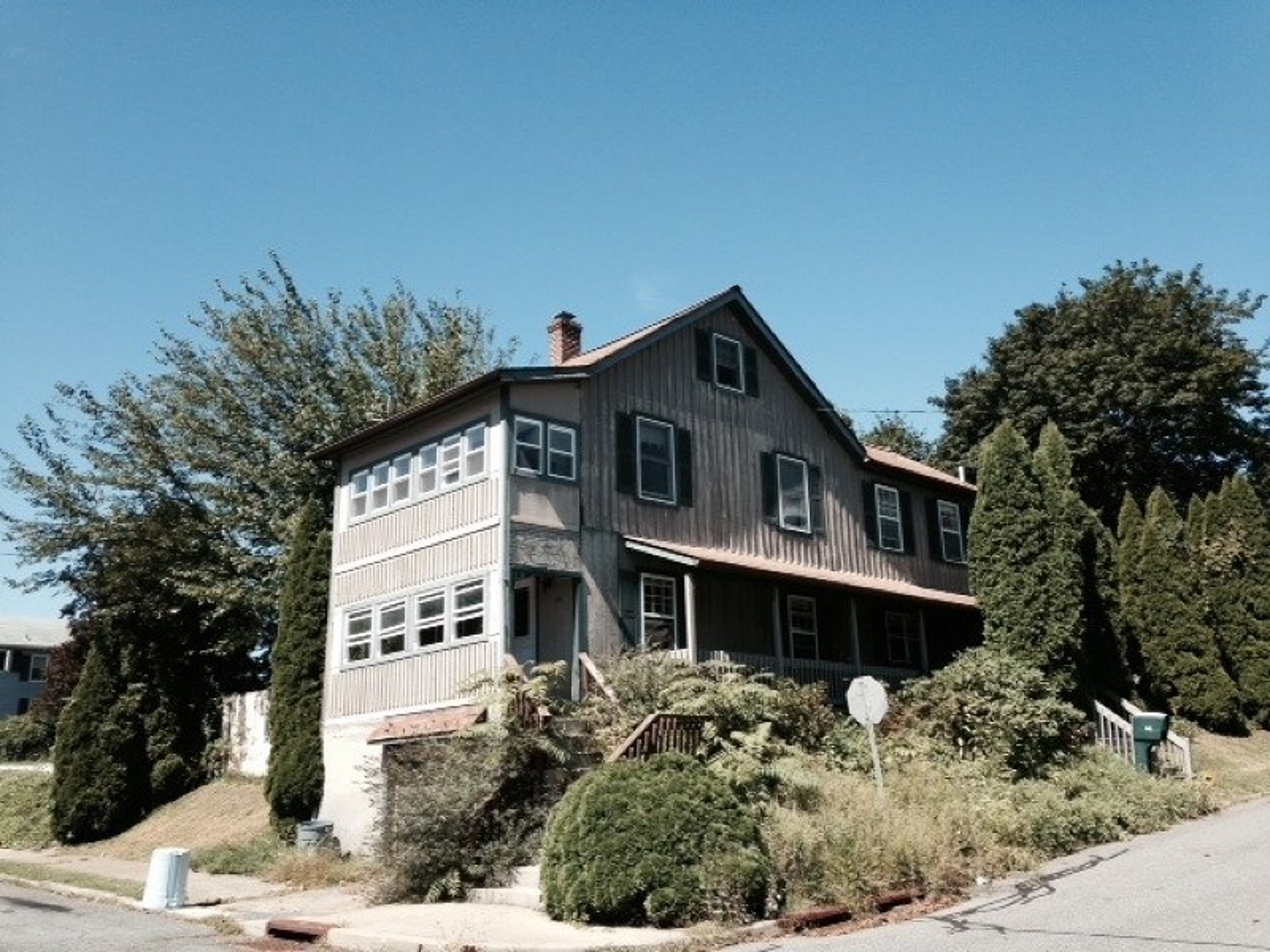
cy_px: 476
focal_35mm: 33
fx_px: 1211
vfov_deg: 42.9
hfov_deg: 55.4
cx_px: 635
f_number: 2.4
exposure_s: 1/763
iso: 50
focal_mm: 4.12
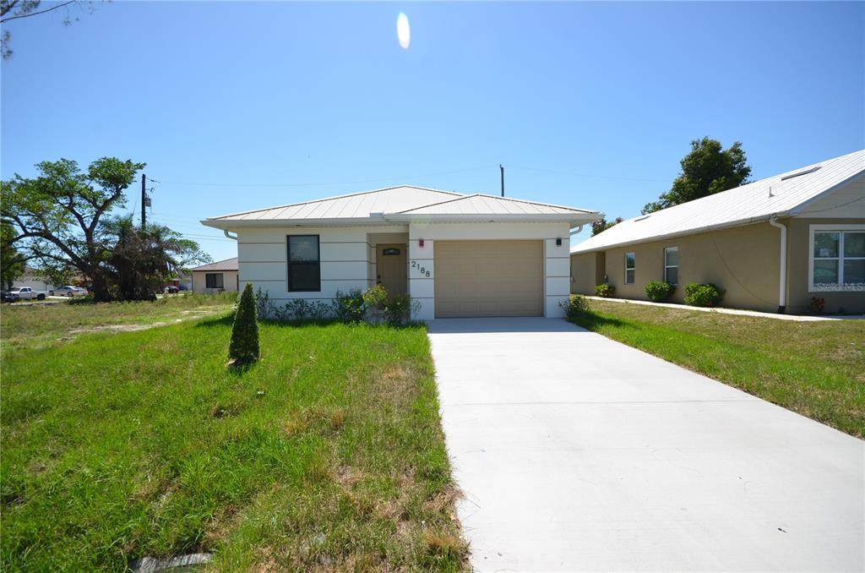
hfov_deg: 100.5
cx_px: 432
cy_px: 286
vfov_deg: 77.1
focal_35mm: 15
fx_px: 360
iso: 110
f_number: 8
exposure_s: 1/250
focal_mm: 10
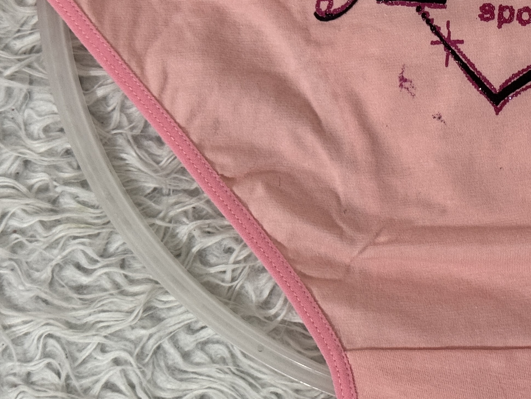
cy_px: 63
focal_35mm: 100
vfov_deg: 14.7
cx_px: 513
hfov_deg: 19.2
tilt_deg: -82.1
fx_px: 1534
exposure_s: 1/50
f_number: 1.78
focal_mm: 6.76
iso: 200
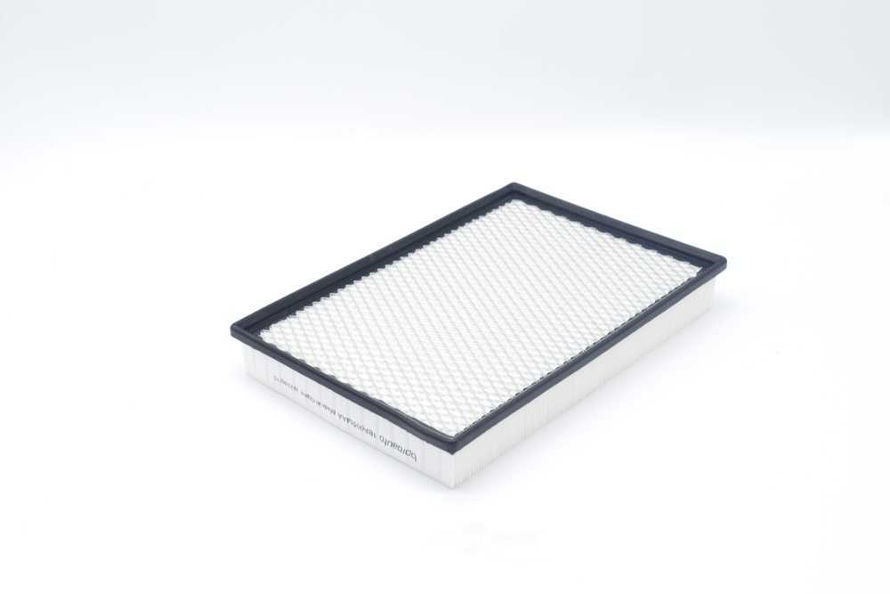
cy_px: 297
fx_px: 1236
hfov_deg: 39.6
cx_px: 445
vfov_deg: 27.0
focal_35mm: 50
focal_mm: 50
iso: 3600
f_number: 13
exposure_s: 1/80
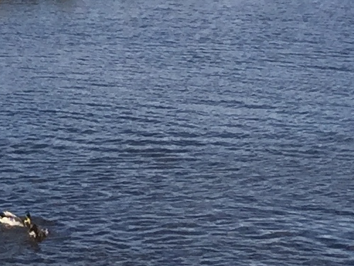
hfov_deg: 9.1
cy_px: -508
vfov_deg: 7.1
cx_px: -576
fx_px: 1933
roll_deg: +1.3
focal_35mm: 189
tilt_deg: +8.5
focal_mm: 4.15
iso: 32
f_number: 2.2
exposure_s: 1/2198
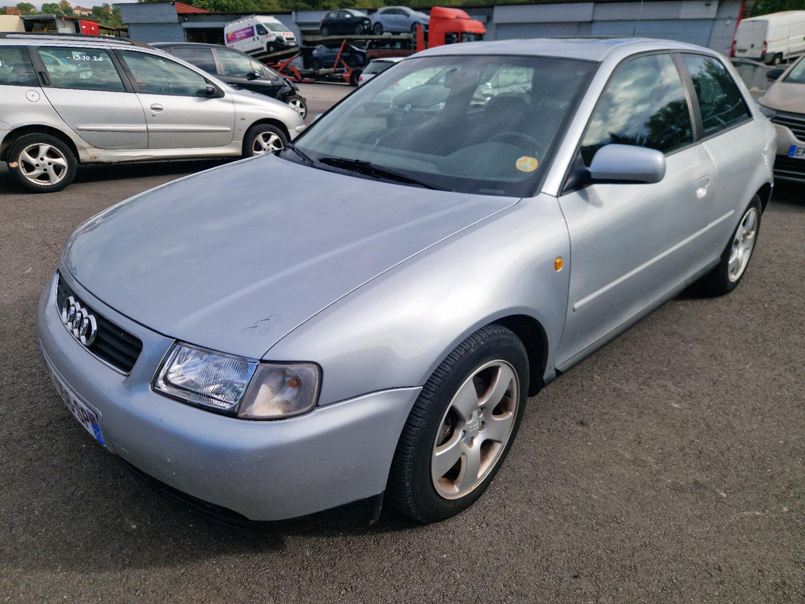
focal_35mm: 23
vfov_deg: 58.9
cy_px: 302
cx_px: 402
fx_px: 535
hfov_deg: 73.9
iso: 50
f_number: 1.8
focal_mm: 5.4
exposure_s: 1/2000
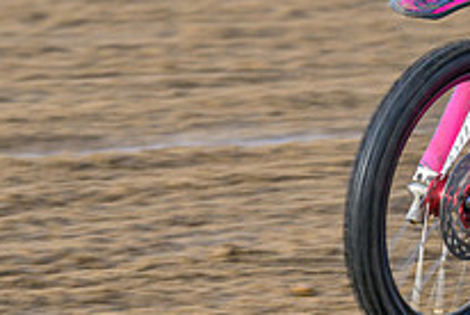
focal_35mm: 723
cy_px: -23
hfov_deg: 2.8
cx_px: 524
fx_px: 9453
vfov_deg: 1.9
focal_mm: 230
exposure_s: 1/320
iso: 320
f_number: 8
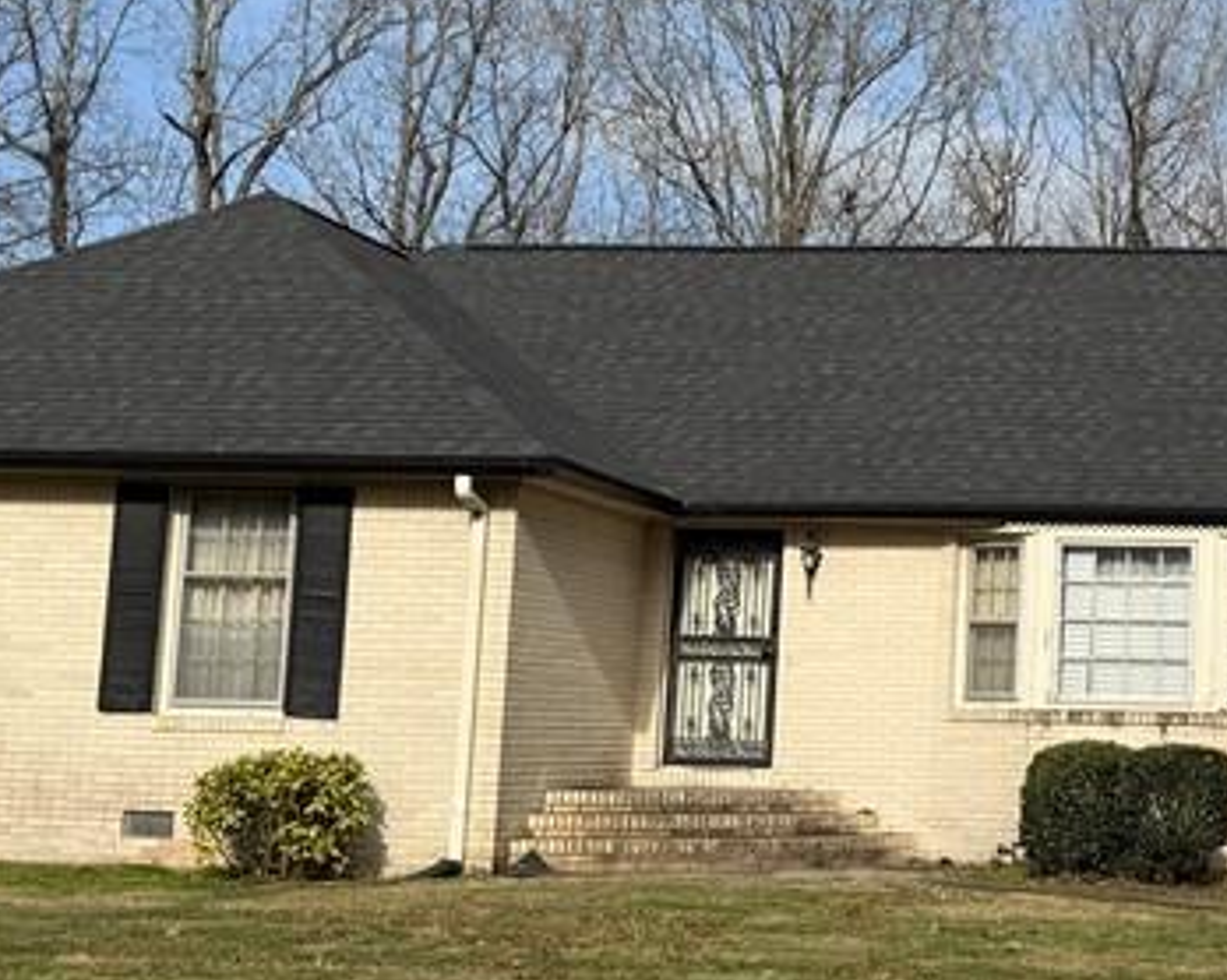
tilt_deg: +8.0
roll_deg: -1.4
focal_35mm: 69
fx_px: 2504
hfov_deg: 26.5
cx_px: 1139
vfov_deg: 22.1
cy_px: 402
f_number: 1.78
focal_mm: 6.76
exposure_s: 1/6711
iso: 80
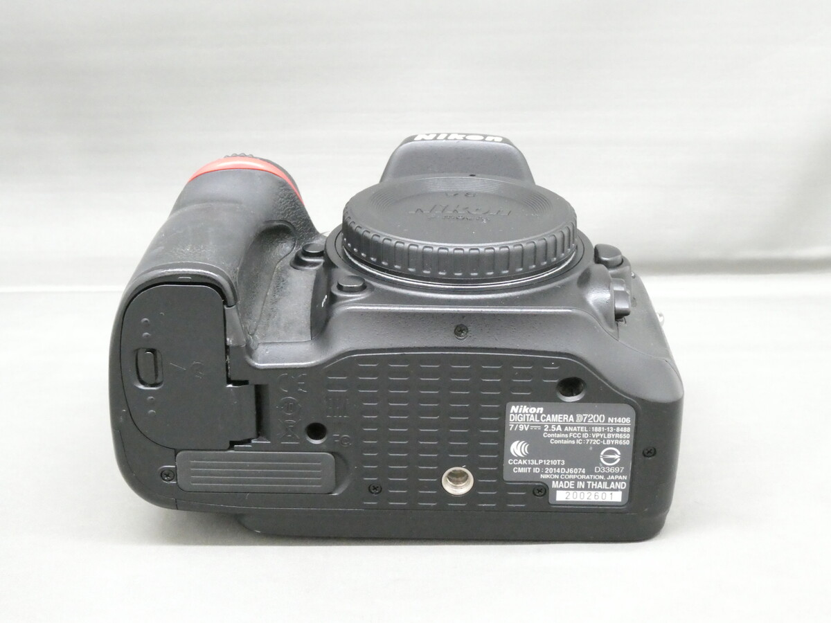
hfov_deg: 35.5
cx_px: 416
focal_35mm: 54
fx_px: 1296
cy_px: 312
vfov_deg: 27.0
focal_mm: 9.6
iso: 1600
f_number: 5.6
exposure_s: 1/15
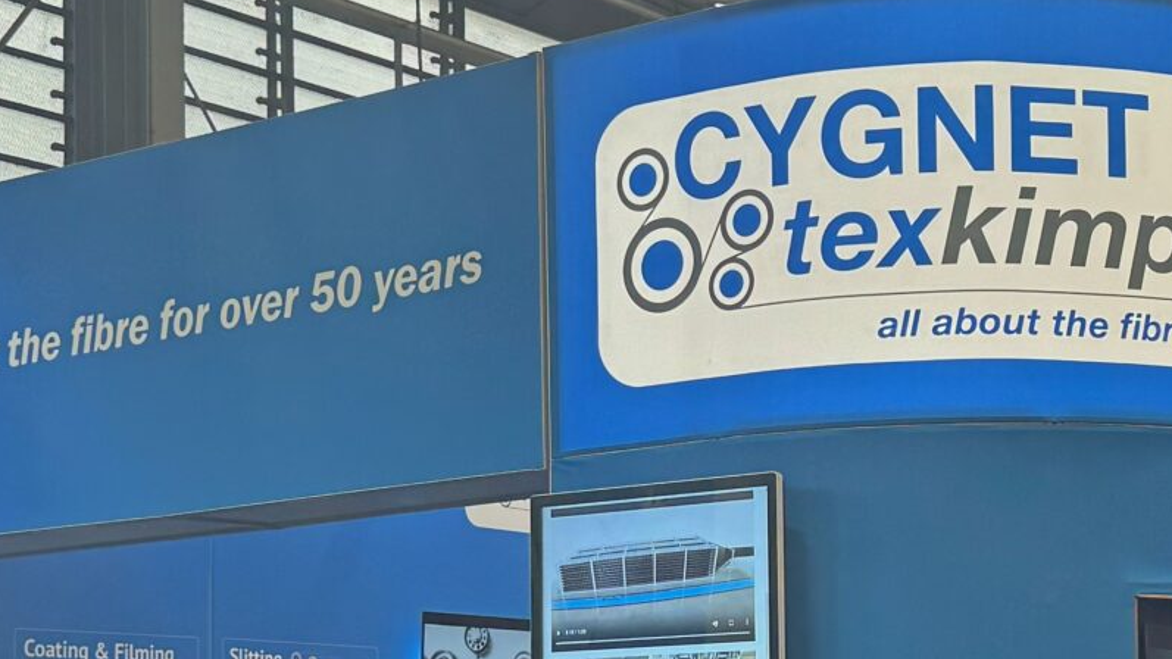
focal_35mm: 84
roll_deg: +0.9
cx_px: 885
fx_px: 2610
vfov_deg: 14.2
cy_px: 588
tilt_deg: +4.8
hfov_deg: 25.0
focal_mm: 6.86
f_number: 1.78
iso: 125
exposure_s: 1/100
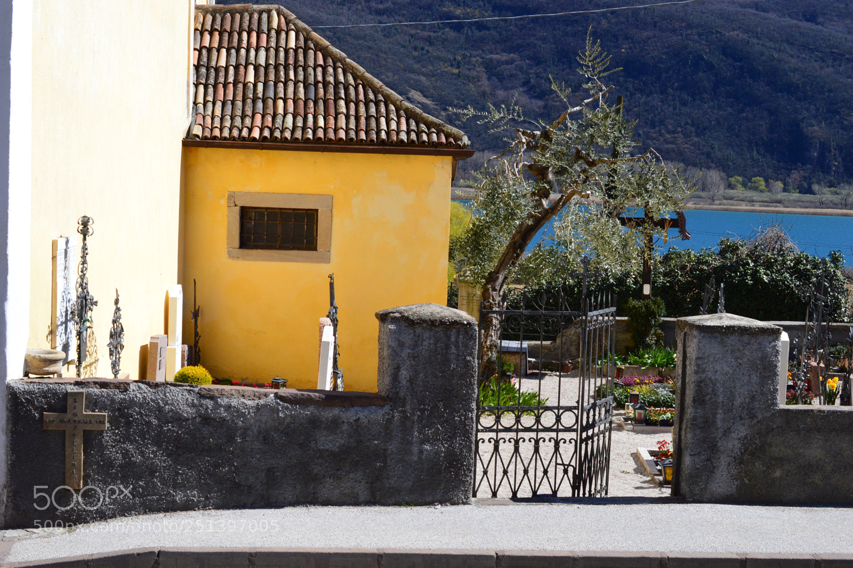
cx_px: 426
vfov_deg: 22.6
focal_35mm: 60
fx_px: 1420
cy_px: 284
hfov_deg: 33.4
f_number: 11
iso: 320
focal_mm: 40
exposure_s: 1/500
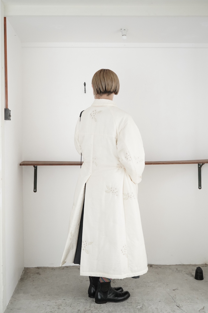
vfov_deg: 54.5
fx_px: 304
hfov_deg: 37.8
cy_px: 156
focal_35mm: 35
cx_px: 104
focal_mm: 35
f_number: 5
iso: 5000
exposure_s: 1/80
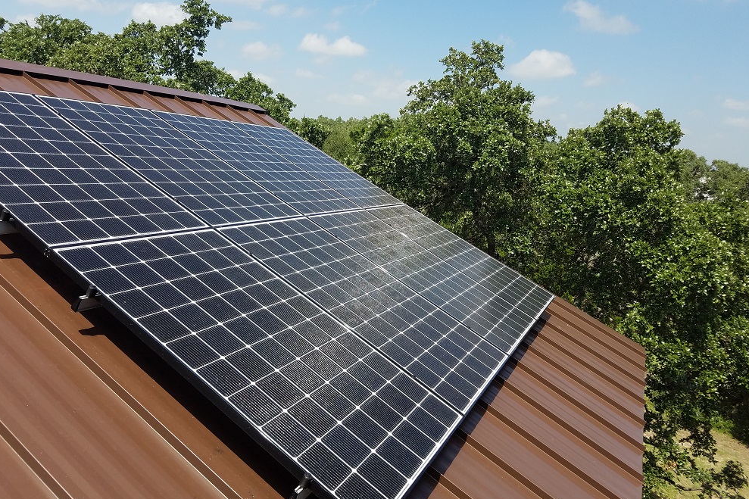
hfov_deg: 65.5
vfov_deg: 46.2
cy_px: 212
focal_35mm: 28
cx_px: 369
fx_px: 582
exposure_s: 1/1968
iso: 50
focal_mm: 4.2
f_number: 1.7
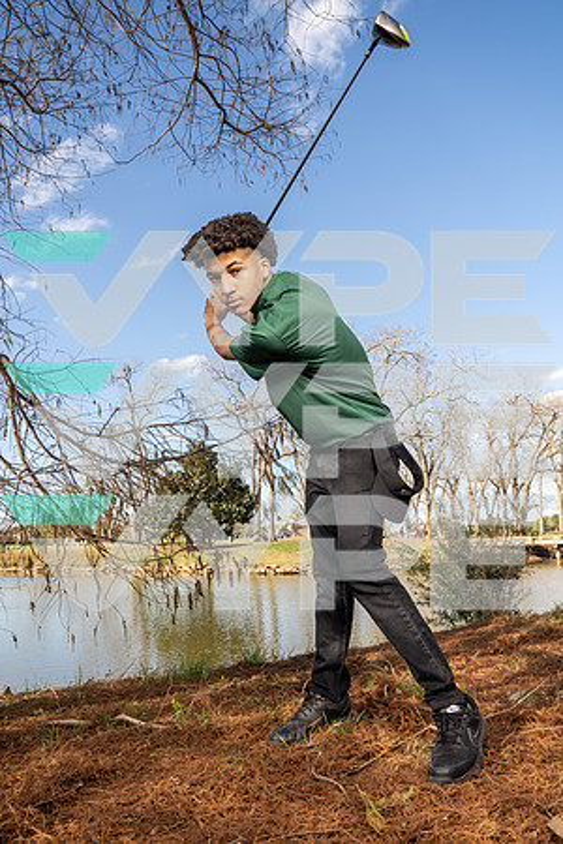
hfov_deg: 45.0
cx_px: 282
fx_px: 680
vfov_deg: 63.7
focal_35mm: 29
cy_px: 422
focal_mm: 29
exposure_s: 1/250
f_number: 8
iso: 125
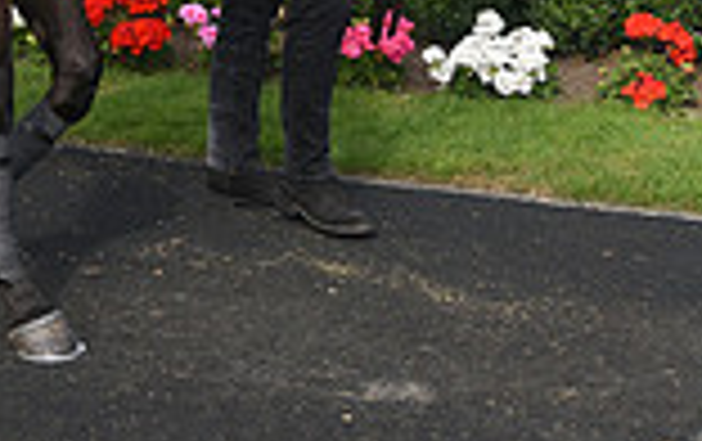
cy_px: -394
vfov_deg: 10.2
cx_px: -45
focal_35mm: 121
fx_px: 2318
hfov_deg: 16.7
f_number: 5.6
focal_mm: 32
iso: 320
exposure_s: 1/1000
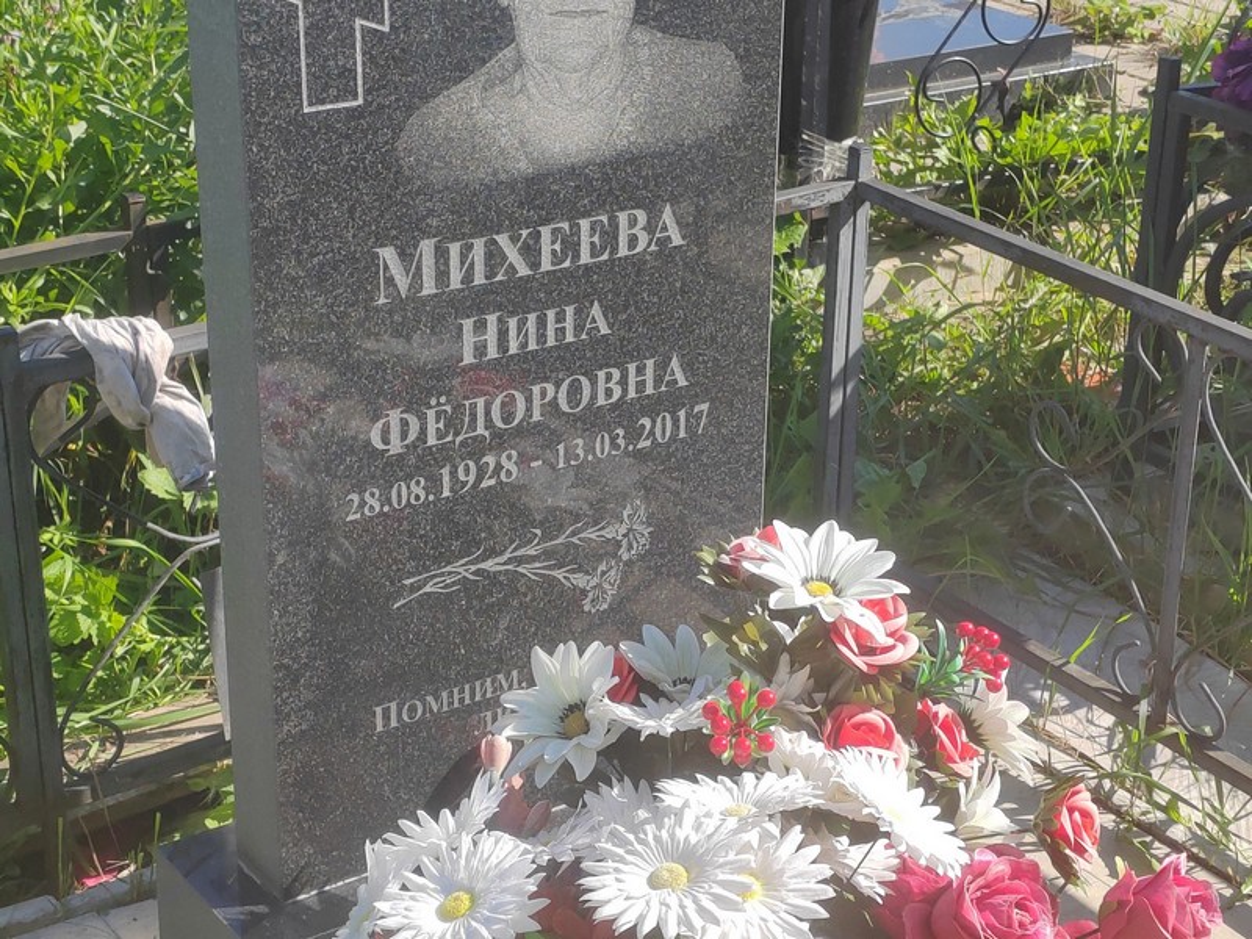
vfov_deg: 22.3
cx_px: 626
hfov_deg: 29.4
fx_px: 2387
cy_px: 470
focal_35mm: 66
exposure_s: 1/910
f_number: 1.9
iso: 100
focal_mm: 5.52
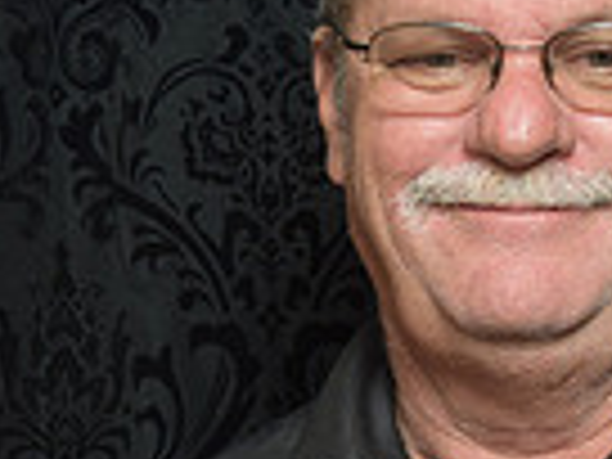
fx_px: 2829
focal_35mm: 160
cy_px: 529
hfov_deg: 12.2
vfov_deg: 9.2
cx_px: 36
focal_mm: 26
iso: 500
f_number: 20
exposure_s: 1/60
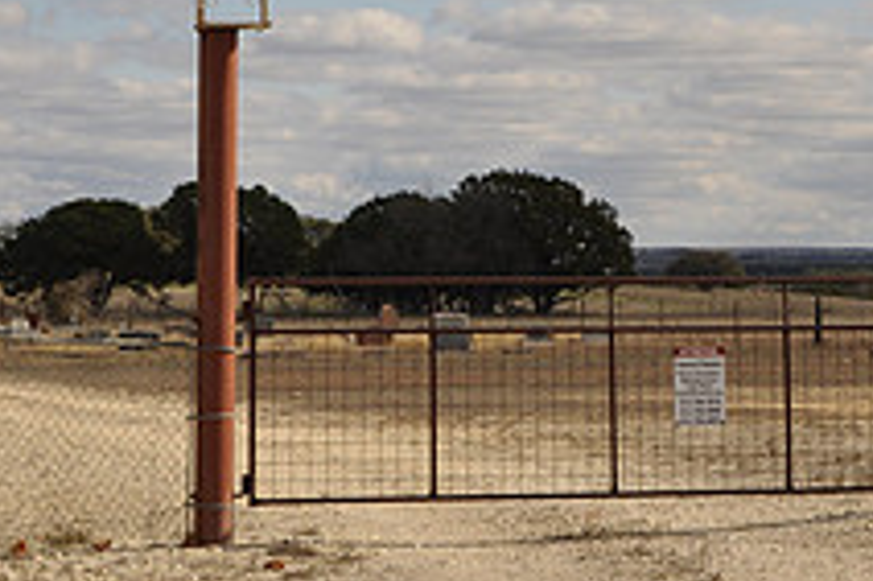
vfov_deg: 10.9
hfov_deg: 16.7
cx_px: 490
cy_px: -155
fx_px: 2980
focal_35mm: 123
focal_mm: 30
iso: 200
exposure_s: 1/250
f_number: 8
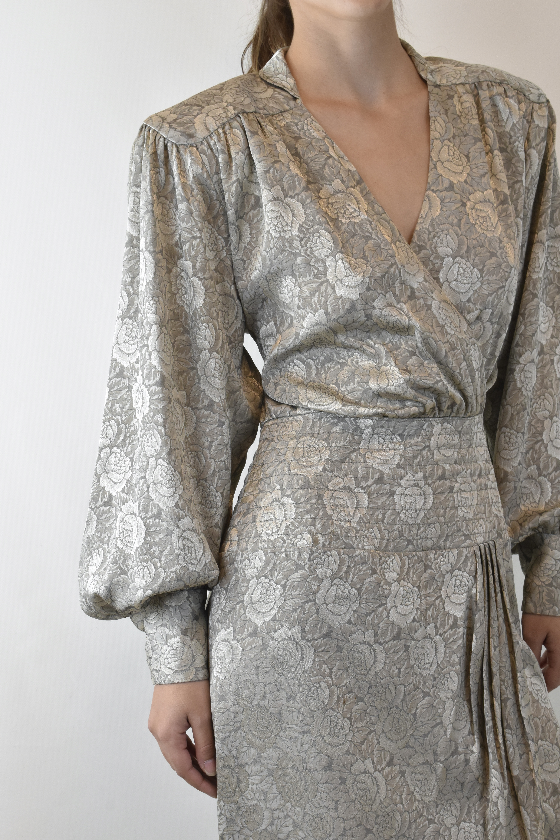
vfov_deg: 31.4
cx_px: 287
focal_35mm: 64
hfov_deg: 21.2
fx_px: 1493
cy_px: 429
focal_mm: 40
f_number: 13
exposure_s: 1/50
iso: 1000
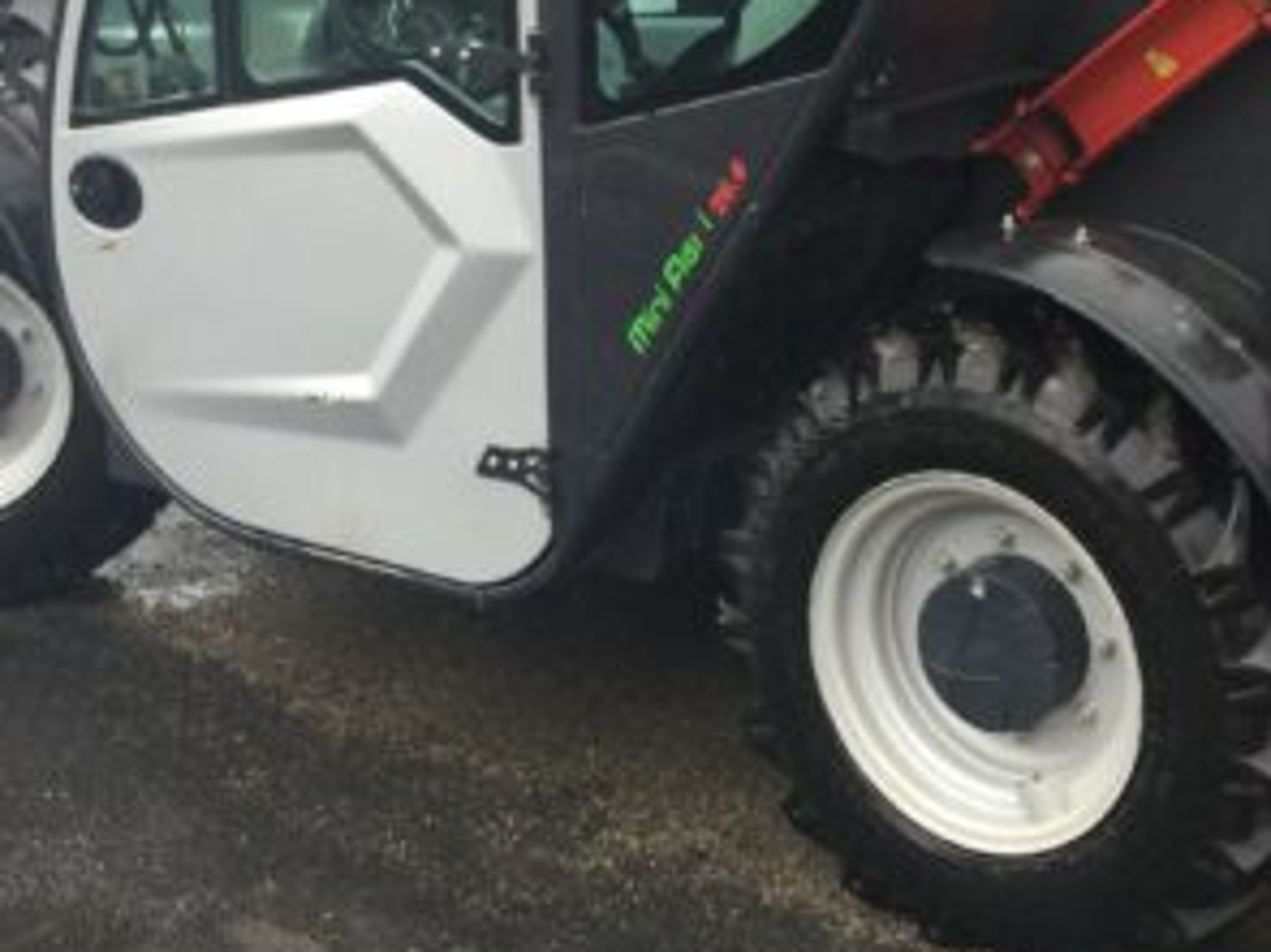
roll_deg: -0.8
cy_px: 121
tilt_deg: -9.3
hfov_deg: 30.6
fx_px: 2312
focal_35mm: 63
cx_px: 776
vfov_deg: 22.8
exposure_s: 1/33
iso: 40
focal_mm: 3.3
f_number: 2.4
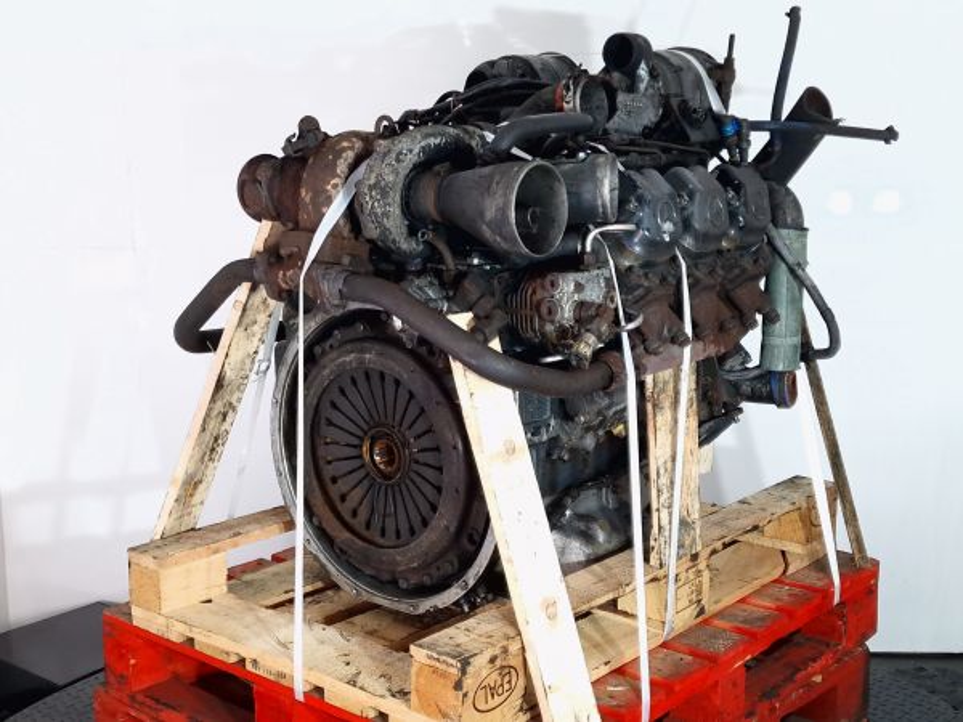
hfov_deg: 73.9
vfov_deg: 58.9
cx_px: 482
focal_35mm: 23
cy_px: 361
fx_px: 640
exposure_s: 1/50
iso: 160
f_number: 1.8
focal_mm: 6.4
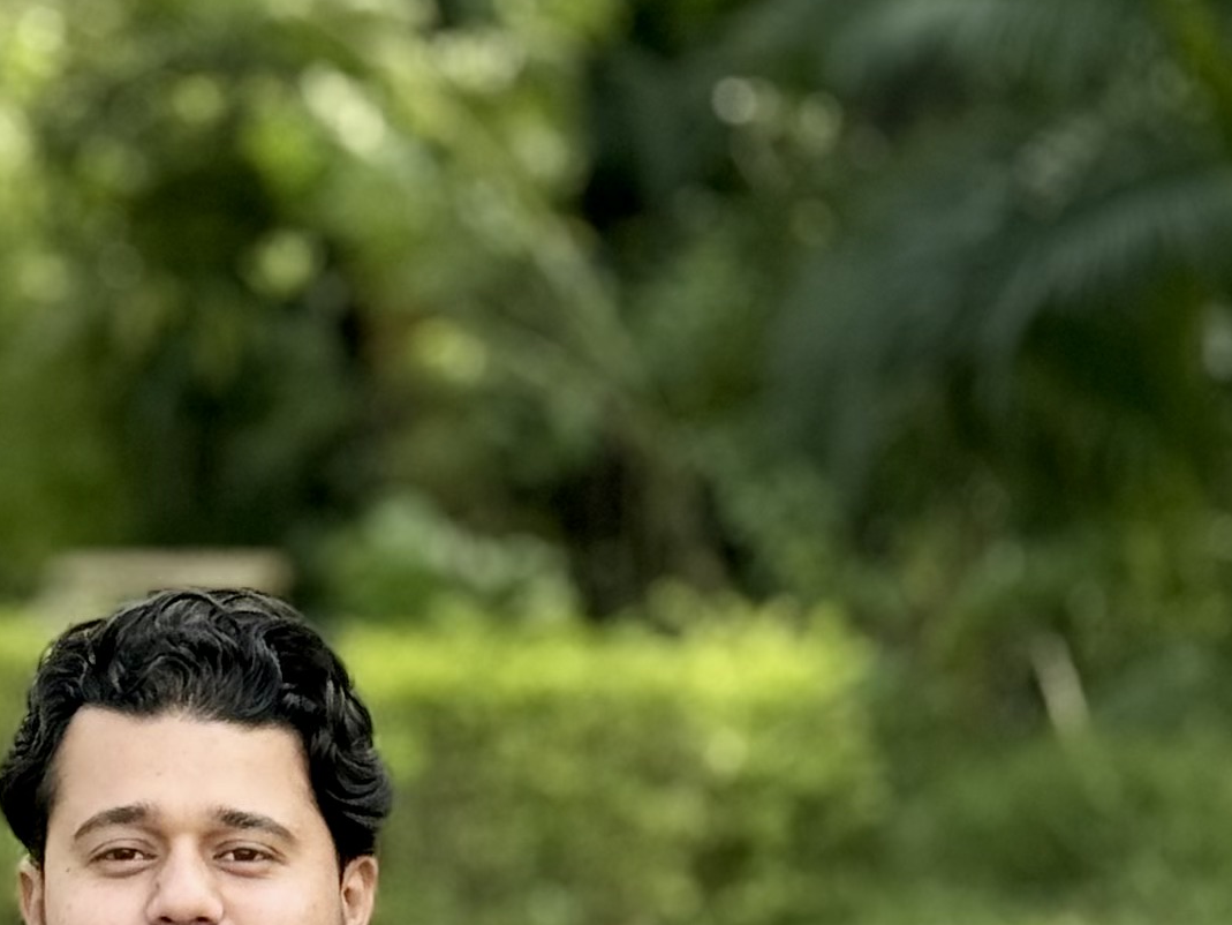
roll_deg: +0.5
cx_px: -161
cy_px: 484
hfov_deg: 10.8
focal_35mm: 181
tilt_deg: +0.9
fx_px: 6443
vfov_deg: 8.2
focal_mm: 6.76
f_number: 1.78
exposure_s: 1/1167
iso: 100
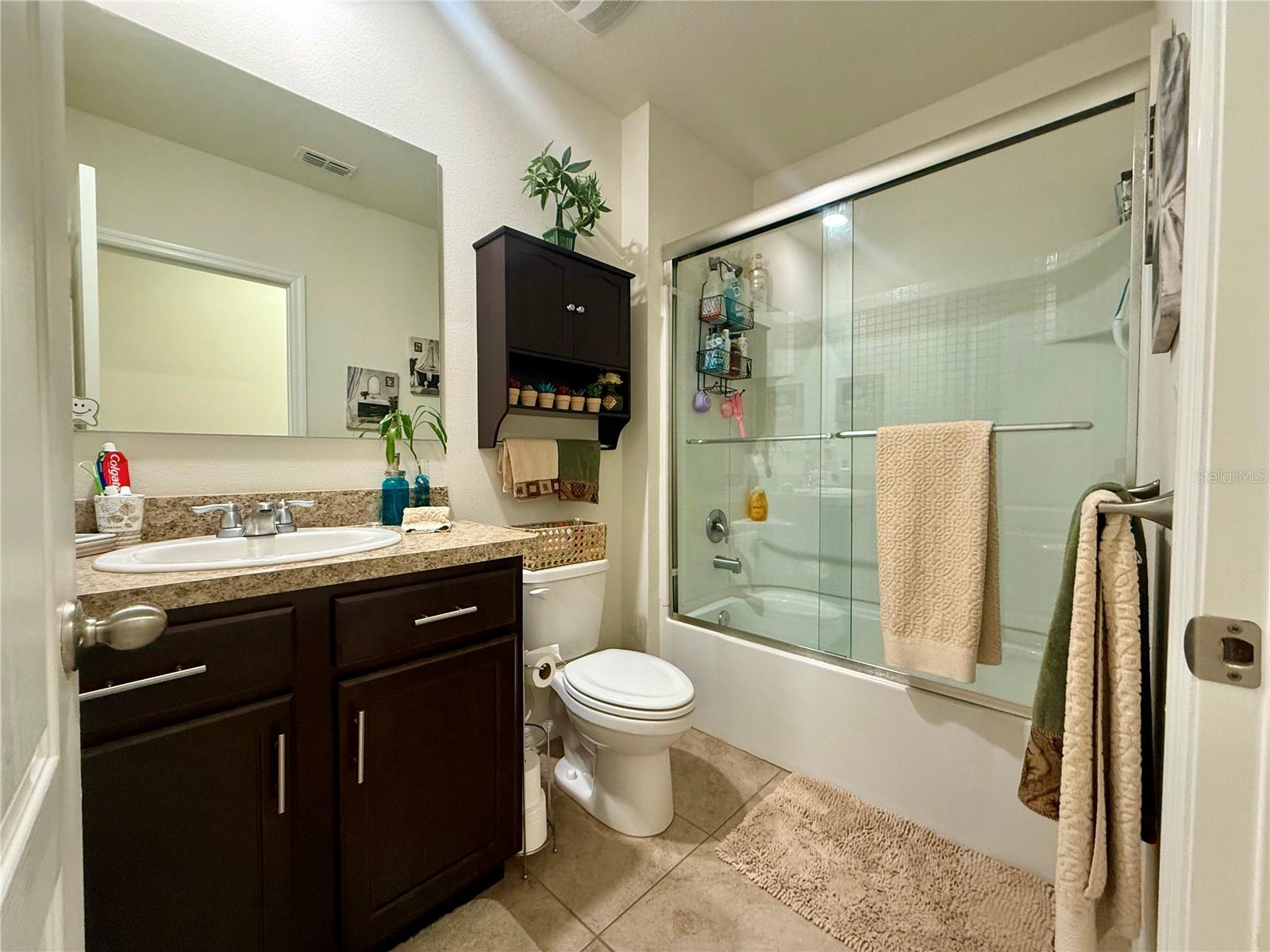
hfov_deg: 102.1
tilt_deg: -0.9
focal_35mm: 14
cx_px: 635
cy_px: 476
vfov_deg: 85.7
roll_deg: -0.9
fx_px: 514
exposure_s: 1/60
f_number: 2.2
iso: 400
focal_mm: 2.22
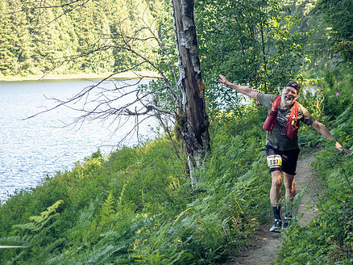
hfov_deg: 18.6
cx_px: 188
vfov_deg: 13.9
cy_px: 158
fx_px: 1080
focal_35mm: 106
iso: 1600
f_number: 2.8
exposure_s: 1/1000
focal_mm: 40
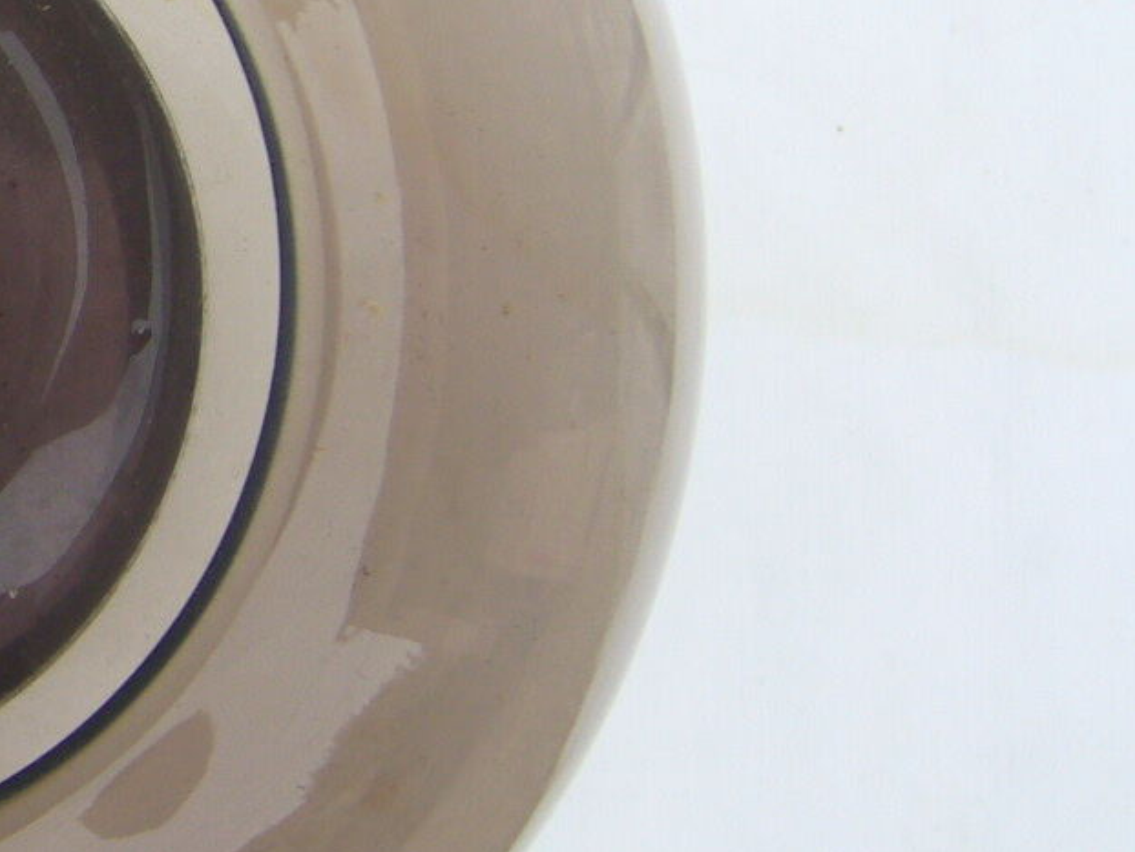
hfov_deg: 20.0
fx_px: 2952
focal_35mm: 90
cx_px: -323
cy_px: 292
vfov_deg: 16.4
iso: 80
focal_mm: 5.8
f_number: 5.6
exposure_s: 1/200
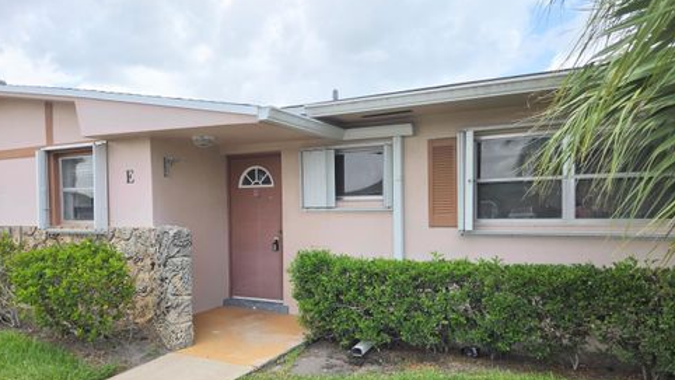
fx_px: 465
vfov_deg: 44.2
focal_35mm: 26
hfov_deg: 71.9
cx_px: 335
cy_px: 224
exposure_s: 1/3034
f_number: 1.8
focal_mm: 5.4
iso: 80
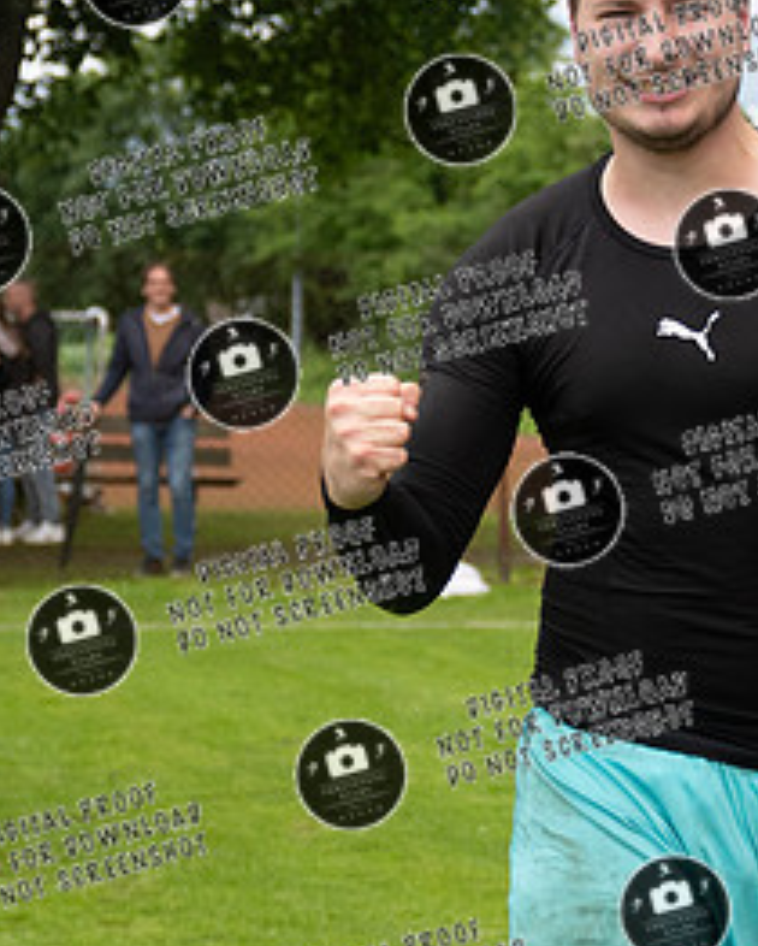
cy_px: 422
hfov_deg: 11.0
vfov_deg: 13.8
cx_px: 801
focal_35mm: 139
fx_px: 3893
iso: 720
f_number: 4
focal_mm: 45
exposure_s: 1/500
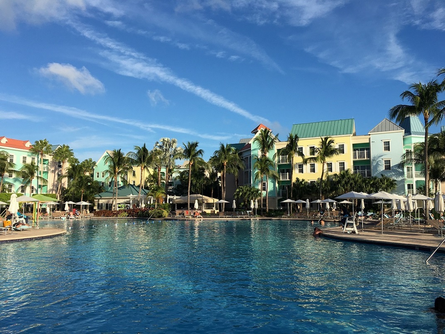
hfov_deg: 61.7
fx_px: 373
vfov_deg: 48.2
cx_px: 222
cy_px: 167
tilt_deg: +7.1
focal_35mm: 29
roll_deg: -0.3
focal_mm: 4.15
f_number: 2.2
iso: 25
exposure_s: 1/1789
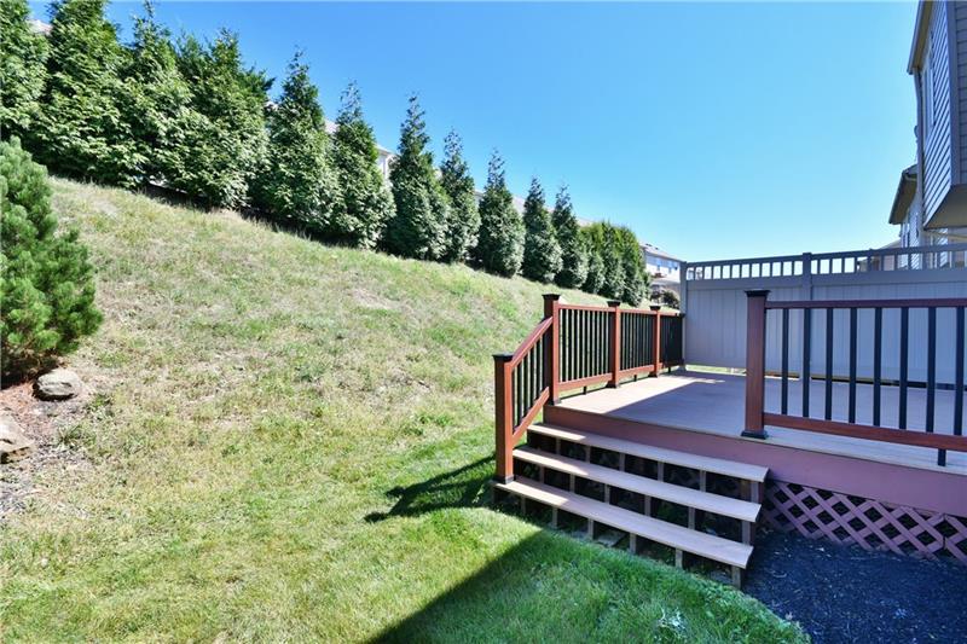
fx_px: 403
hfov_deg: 100.4
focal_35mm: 15
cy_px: 322
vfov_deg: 77.3
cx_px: 484
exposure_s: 1/160
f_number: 8
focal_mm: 10
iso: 400
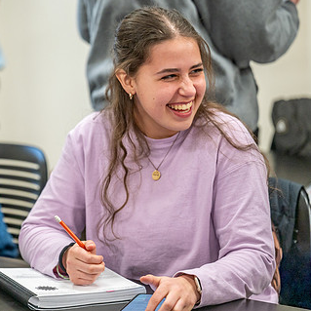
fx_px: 1697
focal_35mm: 167
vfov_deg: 10.5
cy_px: 118
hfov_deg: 10.4
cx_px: 69
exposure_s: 1/100
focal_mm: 104
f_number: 2.8
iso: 640
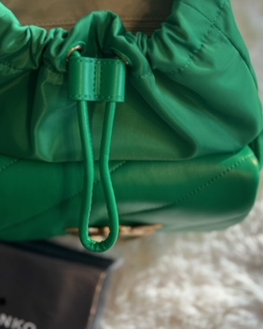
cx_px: 112
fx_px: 448
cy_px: 71
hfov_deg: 32.7
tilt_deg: -61.6
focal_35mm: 46
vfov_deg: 39.0
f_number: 1.5
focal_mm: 5.7
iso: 32
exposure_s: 1/145
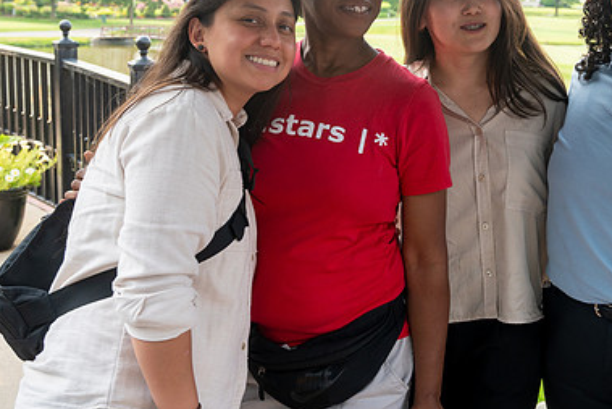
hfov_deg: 31.1
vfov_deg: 21.4
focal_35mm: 63
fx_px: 1071
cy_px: 114
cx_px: 482
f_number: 6.3
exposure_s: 1/125
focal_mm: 36
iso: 250
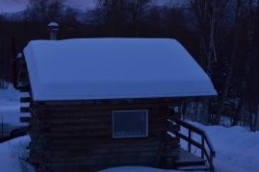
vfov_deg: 18.1
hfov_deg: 26.7
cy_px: 58
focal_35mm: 75
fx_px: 539
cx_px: 70
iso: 800
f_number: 6.3
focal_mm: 30
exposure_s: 1/50
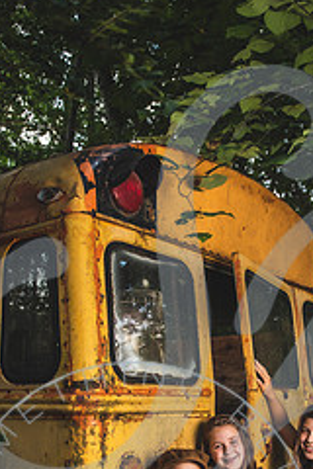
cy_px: 395
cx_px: 221
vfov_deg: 41.2
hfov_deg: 29.5
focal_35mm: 45
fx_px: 587
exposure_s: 1/160
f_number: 2.8
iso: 100
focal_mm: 24
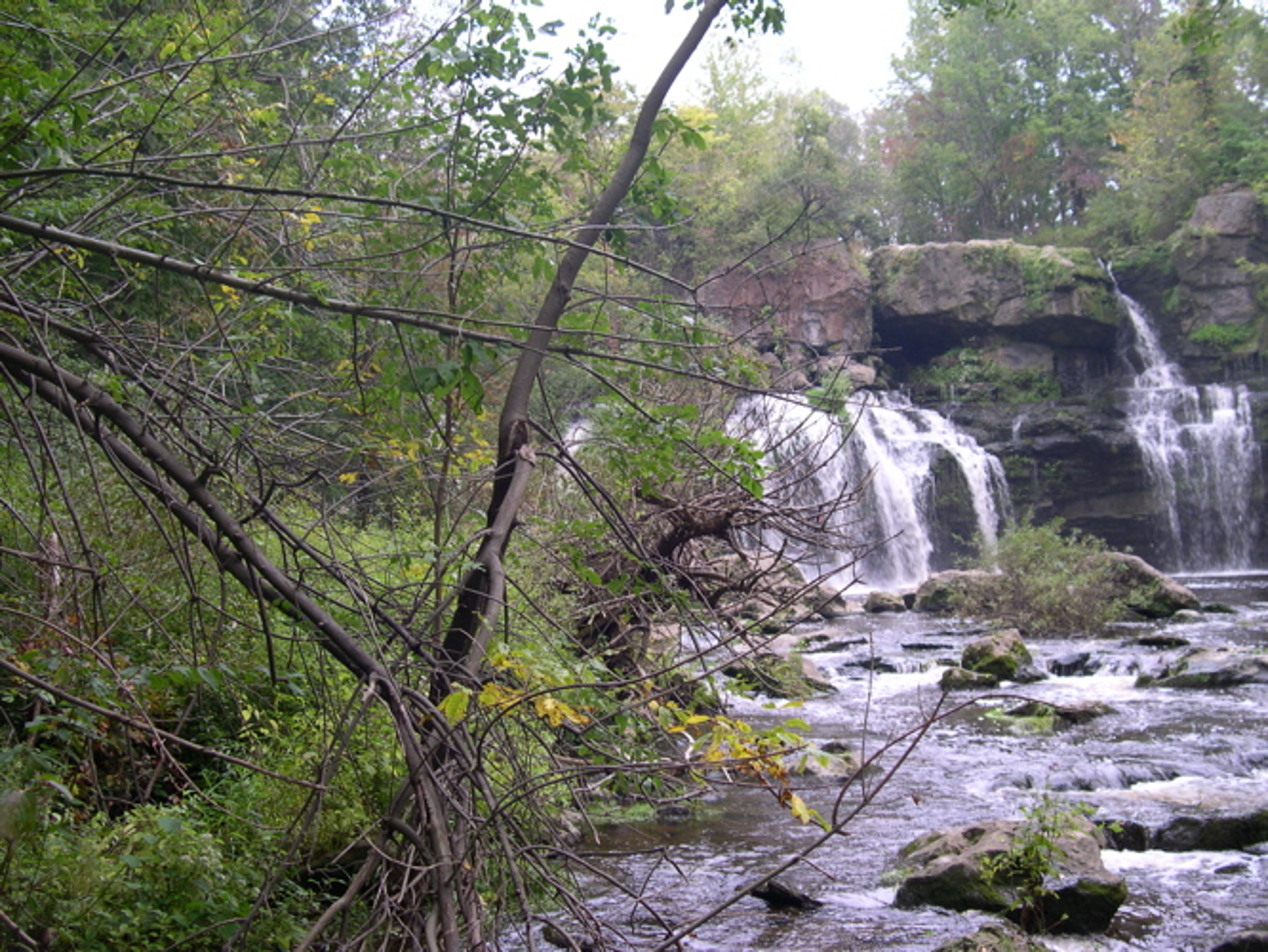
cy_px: 476
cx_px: 634
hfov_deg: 49.0
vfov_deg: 37.7
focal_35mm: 38
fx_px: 1392
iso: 100
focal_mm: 8
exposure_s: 1/65.4
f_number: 2.8
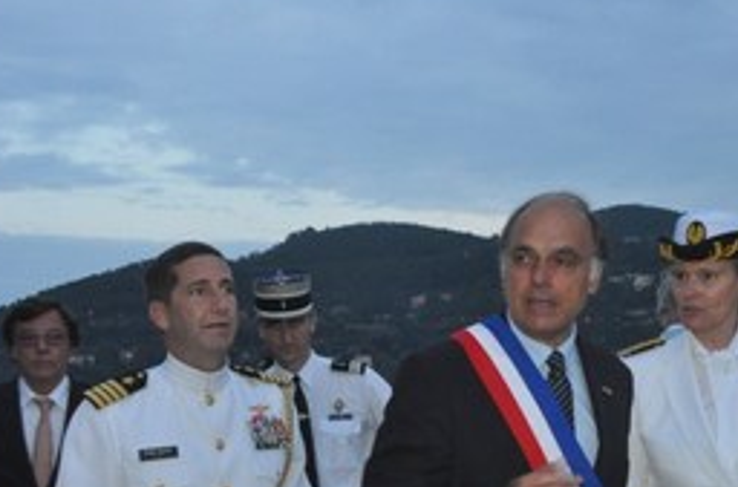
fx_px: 1247
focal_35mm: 61
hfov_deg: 32.5
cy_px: 350
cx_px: 533
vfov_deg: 22.0
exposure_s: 1/60
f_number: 7.1
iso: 1600
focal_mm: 26
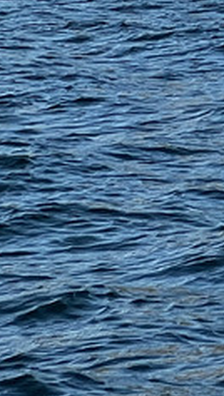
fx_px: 4460
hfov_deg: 2.8
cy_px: -299
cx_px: 764
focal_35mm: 424
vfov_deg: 5.0
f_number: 2.8
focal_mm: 9
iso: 32
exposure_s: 1/266
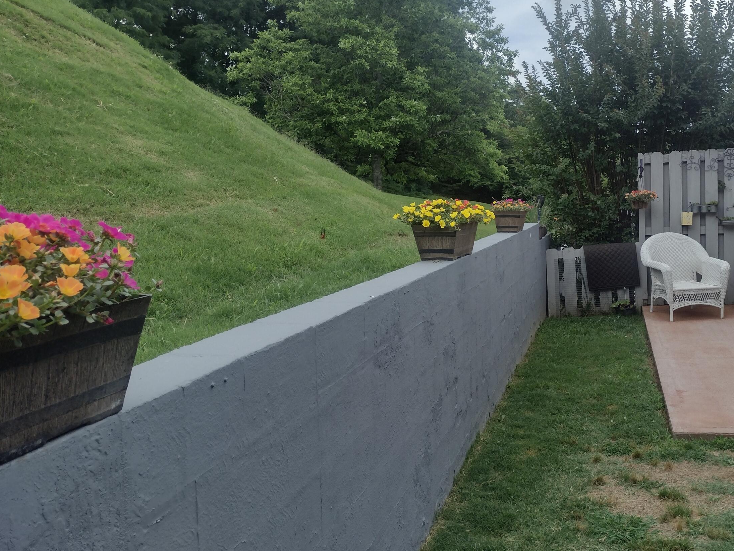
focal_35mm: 37
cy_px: 263
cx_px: 464
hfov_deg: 49.6
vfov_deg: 38.7
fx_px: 785
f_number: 1.7
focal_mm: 4.71
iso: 100
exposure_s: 1/2590
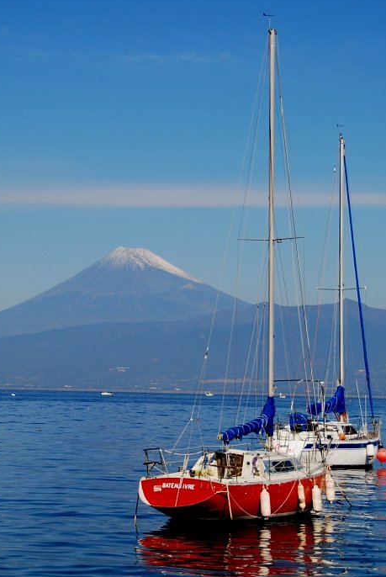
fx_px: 1508
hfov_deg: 14.6
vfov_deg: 21.6
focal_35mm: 94
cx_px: 142
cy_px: 331
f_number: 5.6
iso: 100
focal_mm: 42
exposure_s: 1/1000
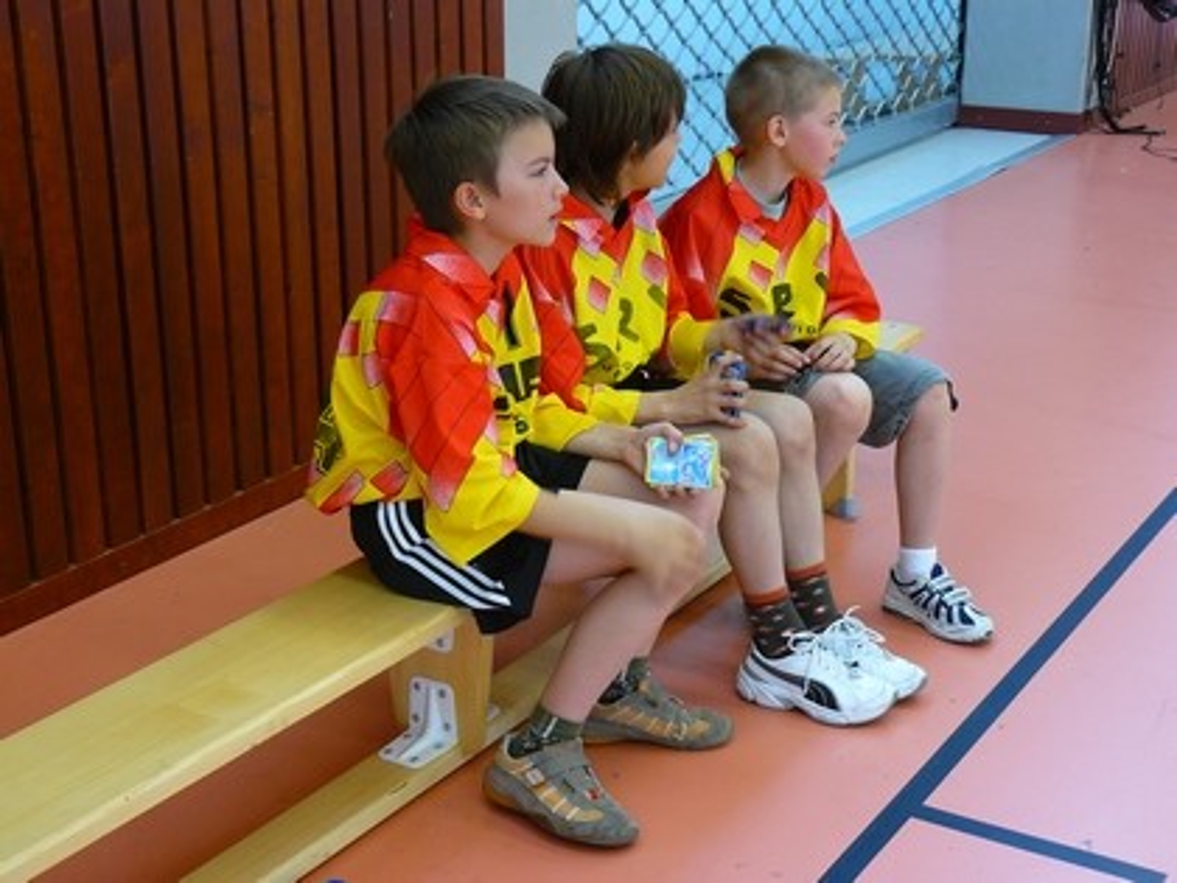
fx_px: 1836
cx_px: 588
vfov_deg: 27.0
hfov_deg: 35.5
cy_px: 442
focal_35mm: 54
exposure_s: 1/30
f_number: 2.8
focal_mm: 8.9
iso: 160
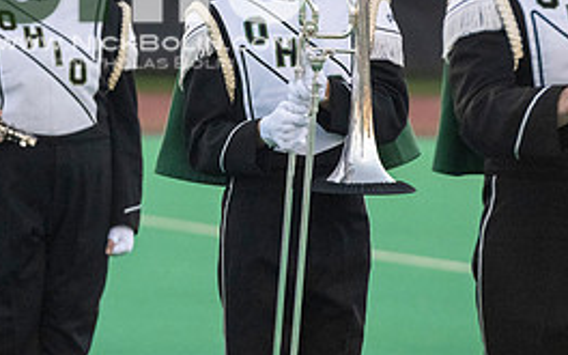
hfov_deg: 4.7
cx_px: 144
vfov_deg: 2.9
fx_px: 6935
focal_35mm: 448
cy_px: -33
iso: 5000
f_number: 4.5
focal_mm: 200
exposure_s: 1/5000
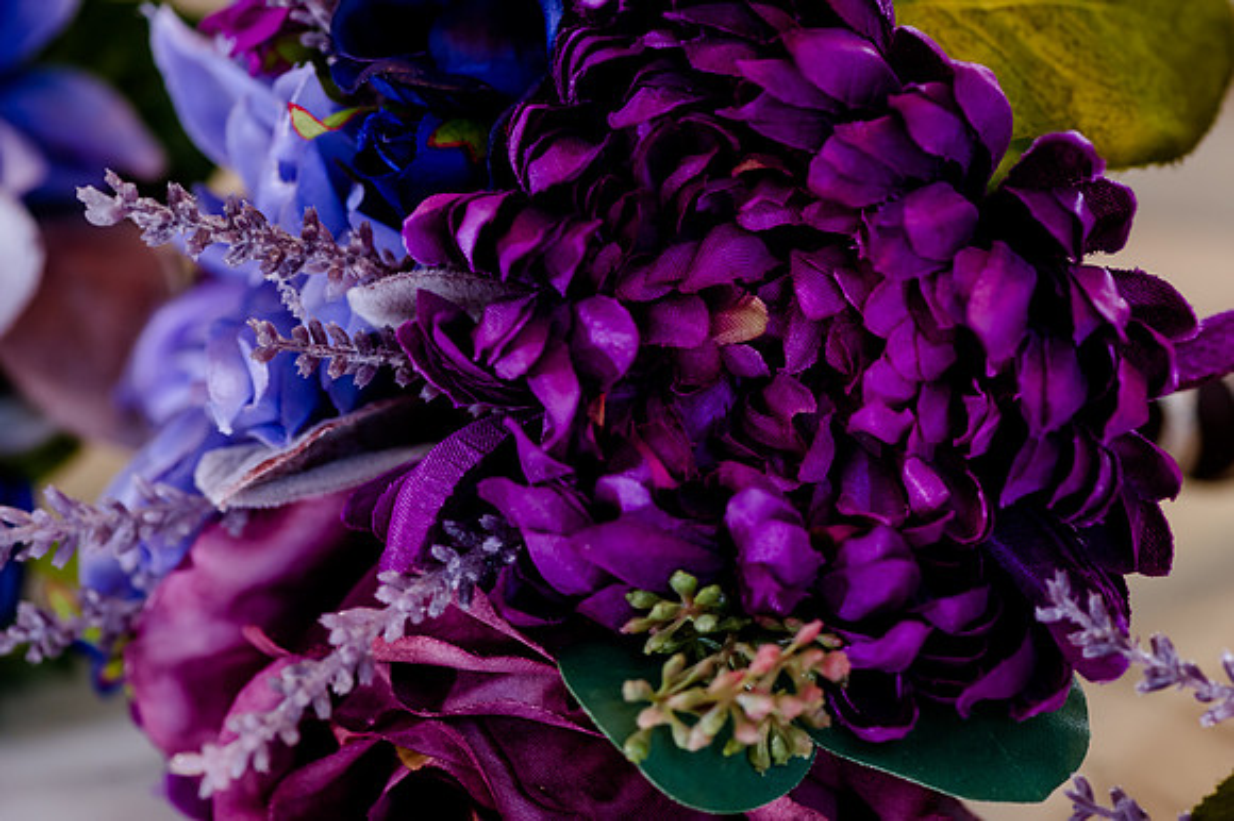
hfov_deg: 16.4
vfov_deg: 11.0
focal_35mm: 125
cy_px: 384
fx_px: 4269
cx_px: 732
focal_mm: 105
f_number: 6.3
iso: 1000
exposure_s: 1/250
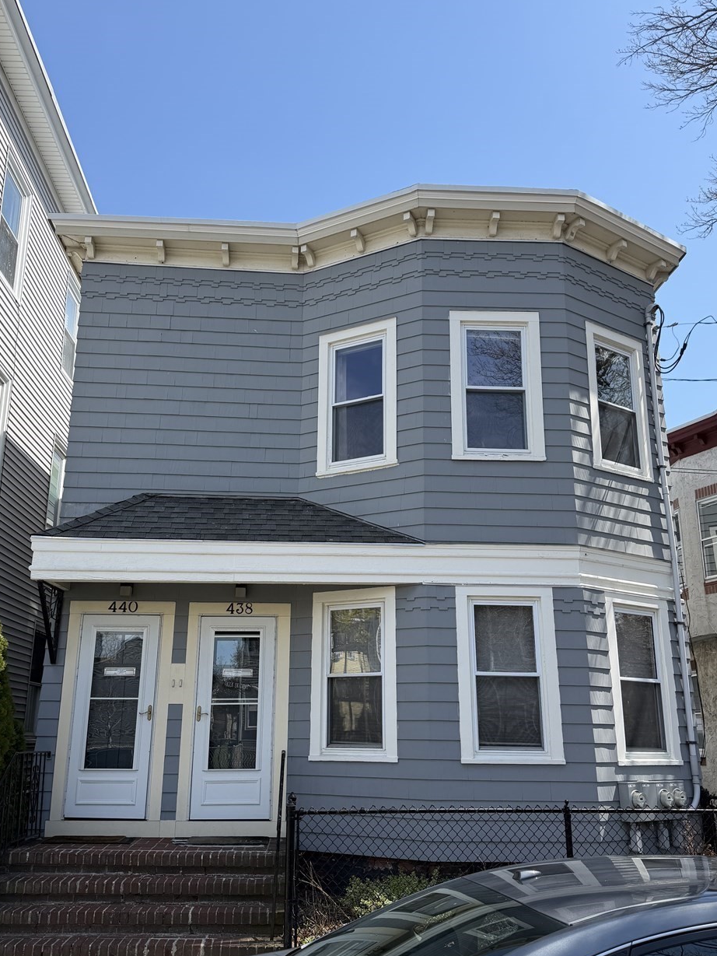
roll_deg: +0.2
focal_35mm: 30
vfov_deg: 59.9
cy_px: 513
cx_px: 338
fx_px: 828
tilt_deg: +15.4
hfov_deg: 46.8
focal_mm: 6.76
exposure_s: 1/2801
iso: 80
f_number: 1.78
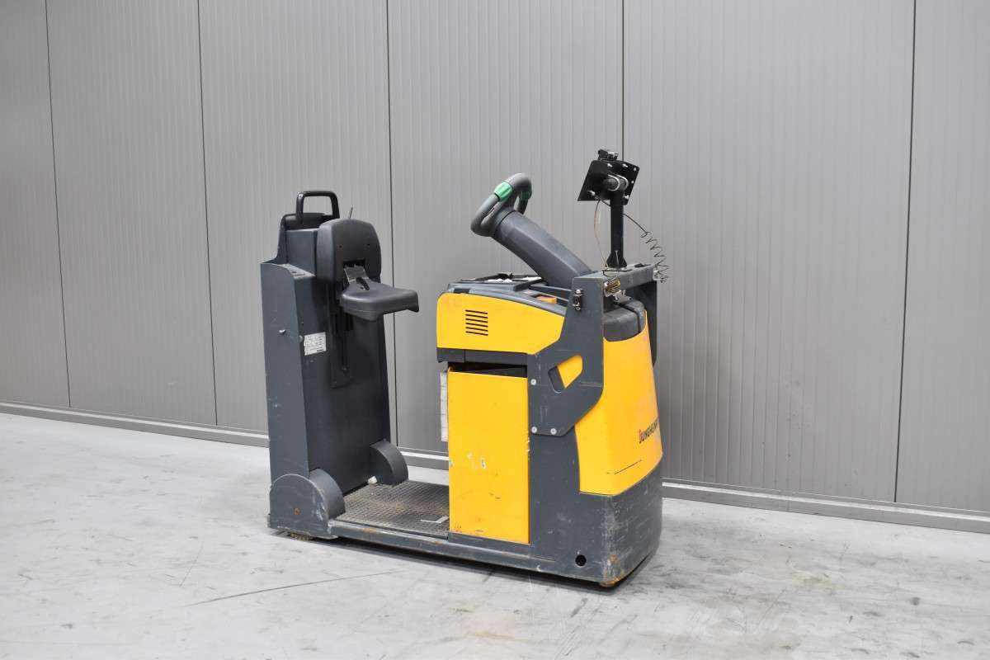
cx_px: 495
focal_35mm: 34
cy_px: 330
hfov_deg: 55.1
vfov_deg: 38.4
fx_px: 949
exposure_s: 1/30
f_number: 5
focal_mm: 23
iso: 1600
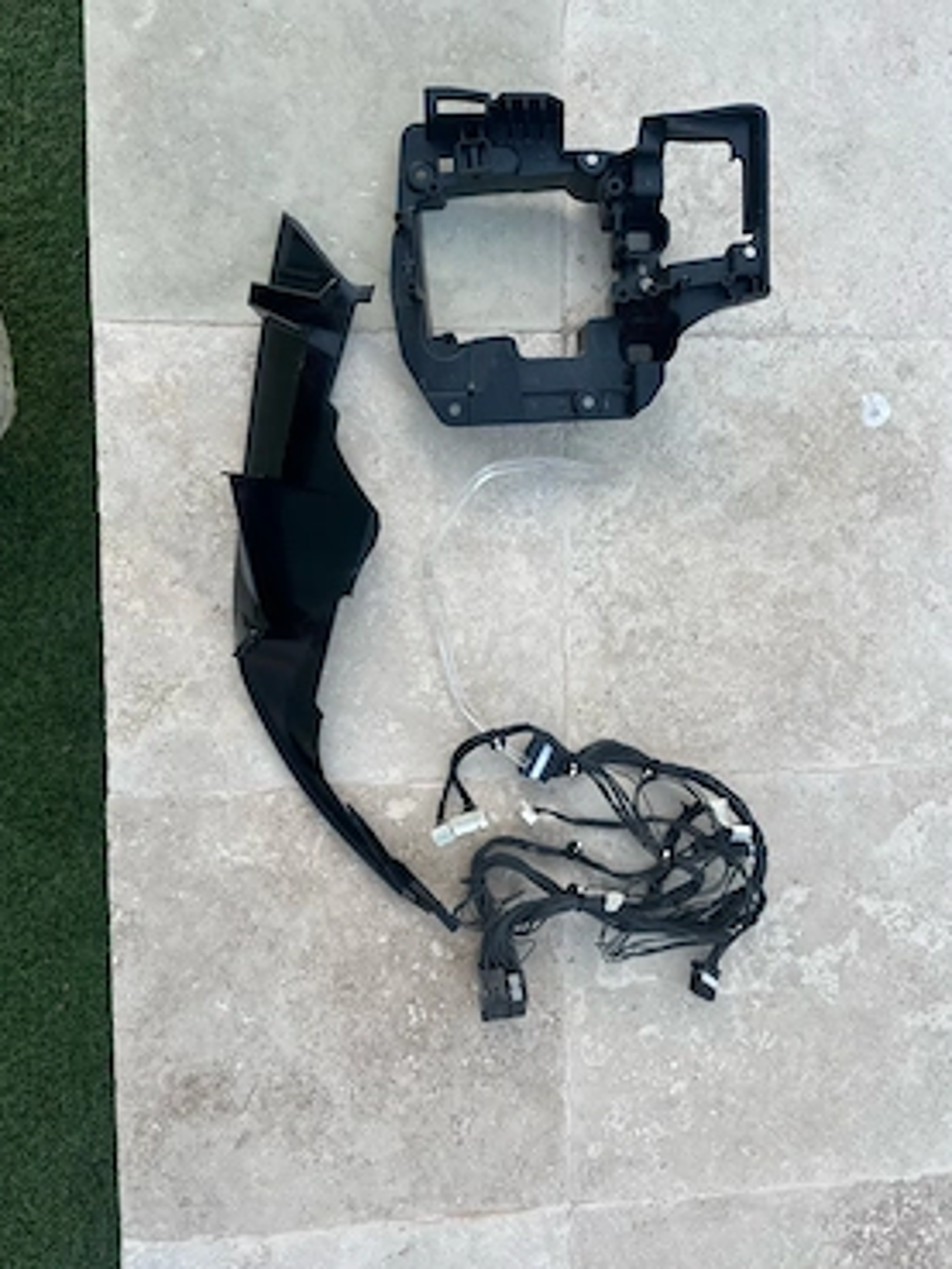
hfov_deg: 53.1
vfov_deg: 67.3
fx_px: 953
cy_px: 605
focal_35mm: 26
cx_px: 471
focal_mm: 6.86
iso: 80
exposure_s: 1/279
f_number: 1.78
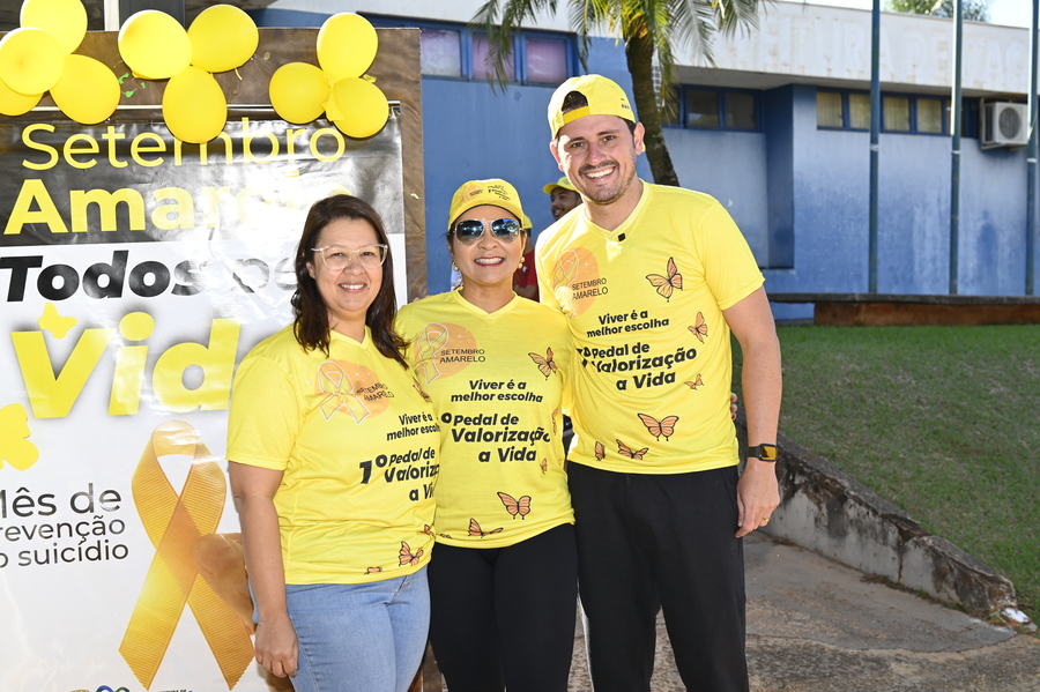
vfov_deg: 28.0
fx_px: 1386
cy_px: 346
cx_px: 520
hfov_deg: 41.1
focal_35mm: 48
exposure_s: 1/125
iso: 140
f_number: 5.6
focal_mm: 48
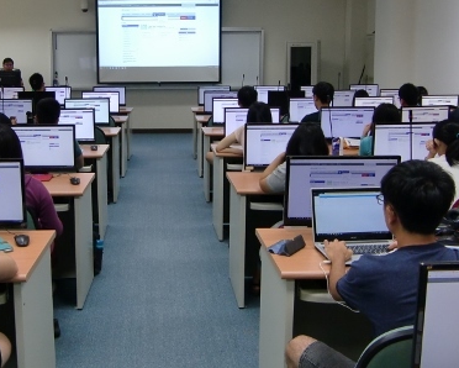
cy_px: 156
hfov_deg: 39.2
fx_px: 639
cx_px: 164
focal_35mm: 47
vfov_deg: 32.1
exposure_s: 1/60
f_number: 2.6
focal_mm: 4.9
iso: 125
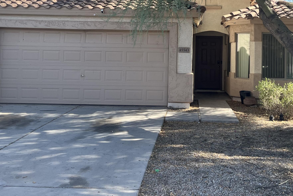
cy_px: 38
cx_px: 180
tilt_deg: +4.2
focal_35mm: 46
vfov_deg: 28.6
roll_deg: -1.2
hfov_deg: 42.5
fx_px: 374
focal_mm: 5.1
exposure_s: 1/799
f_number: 1.6
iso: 50
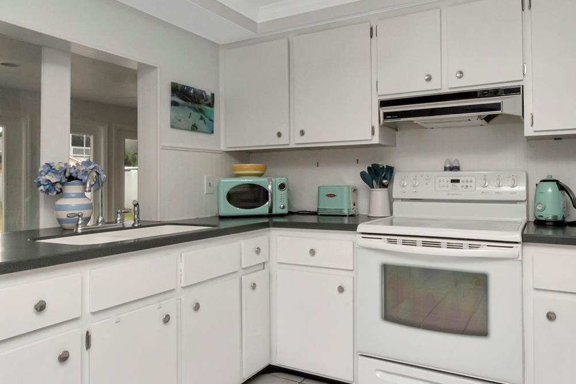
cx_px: 327
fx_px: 384
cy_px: 179
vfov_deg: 53.1
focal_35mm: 24
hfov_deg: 73.4
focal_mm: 10
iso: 800
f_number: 20
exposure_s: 1/200
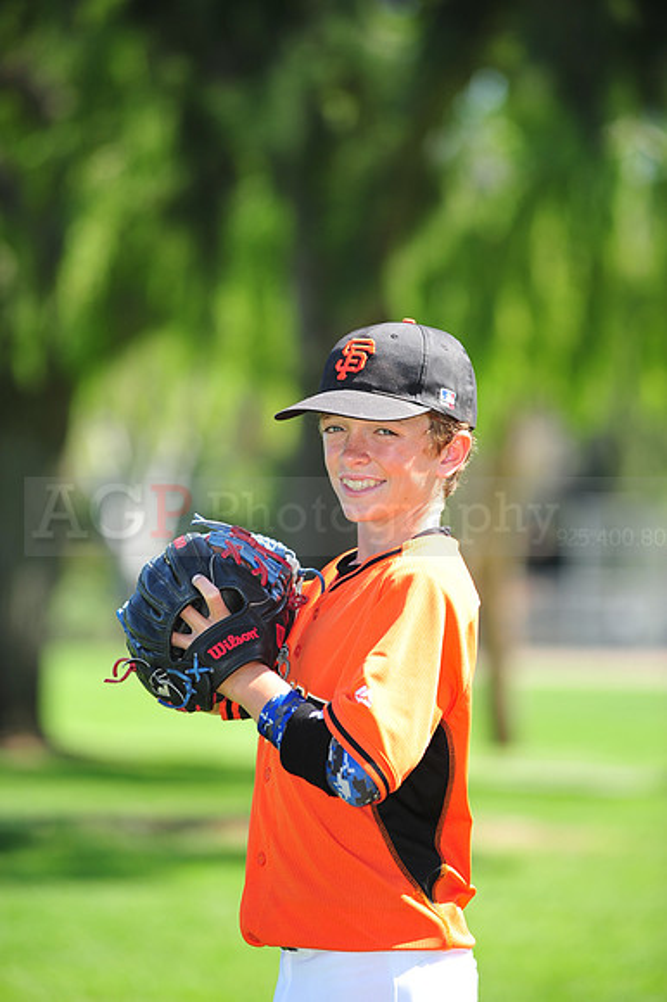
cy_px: 501
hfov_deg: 6.9
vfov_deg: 10.3
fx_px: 5565
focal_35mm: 200
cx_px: 334
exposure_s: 1/500
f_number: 4.5
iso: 200
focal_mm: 200
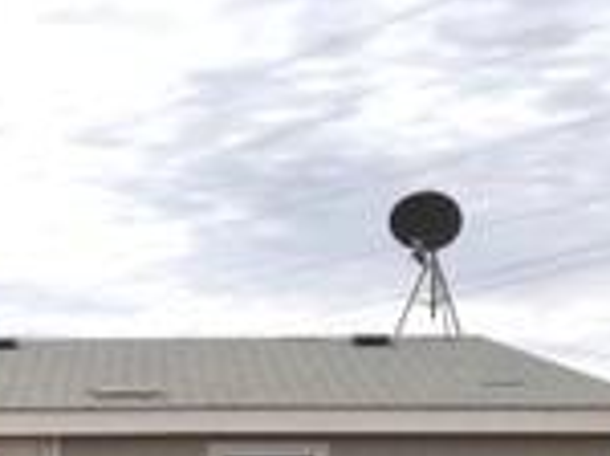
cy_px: 578
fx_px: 2182
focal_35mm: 124
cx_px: -321
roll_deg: +0.0
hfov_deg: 14.7
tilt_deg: +0.0
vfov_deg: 11.6
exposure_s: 1/3497
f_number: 2.2
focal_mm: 4.15
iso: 25
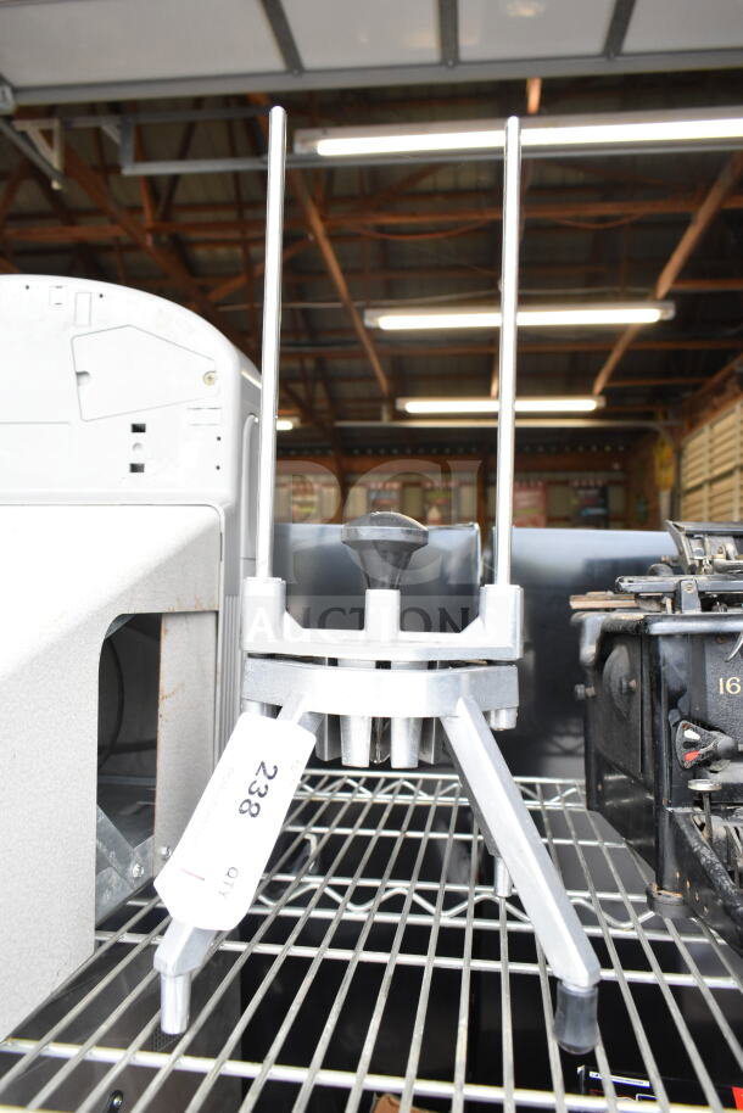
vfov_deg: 67.4
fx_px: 835
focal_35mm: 27
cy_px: 556
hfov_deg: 48.0
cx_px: 372
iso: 1600
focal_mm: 18
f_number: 5.6
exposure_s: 1/125
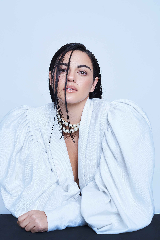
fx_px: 373
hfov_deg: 24.2
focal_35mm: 56
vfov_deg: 35.6
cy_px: 112
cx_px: 80
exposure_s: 1/125
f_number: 8
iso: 400
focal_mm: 50
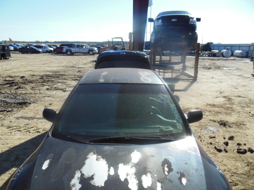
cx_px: 127
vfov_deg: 54.9
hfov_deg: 69.4
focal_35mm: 25
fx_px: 183
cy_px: 95
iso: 125
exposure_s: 1/1250
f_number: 3.2
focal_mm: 4.5
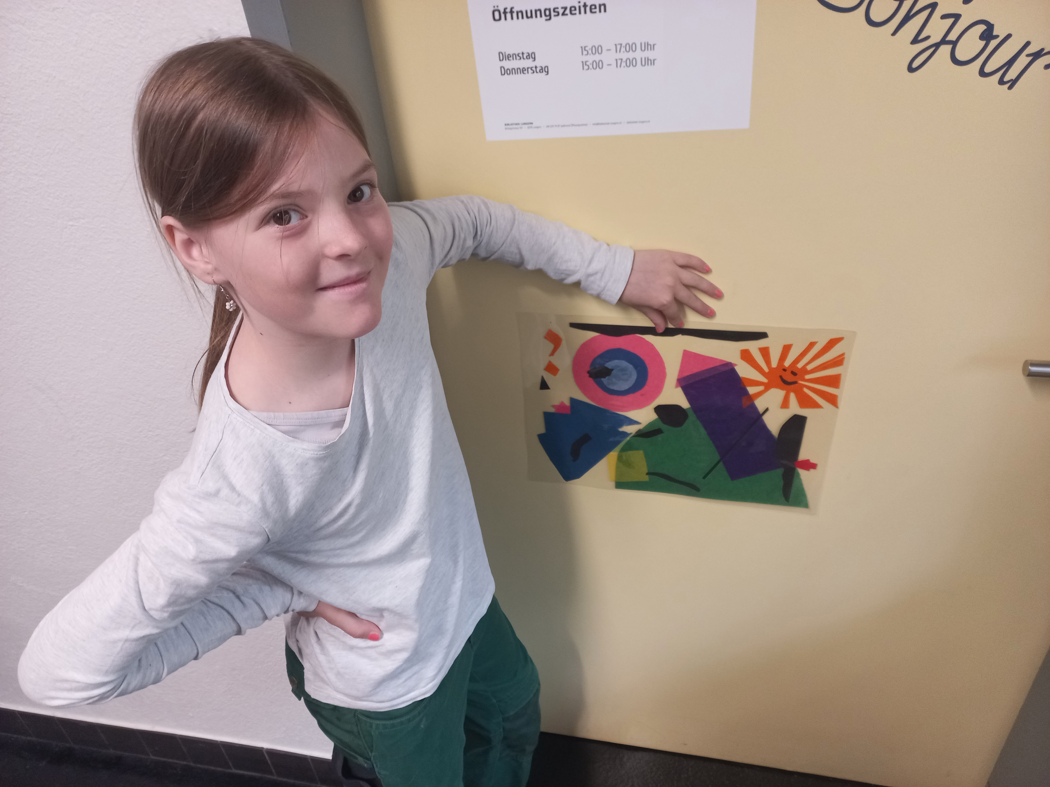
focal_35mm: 25
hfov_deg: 69.4
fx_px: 758
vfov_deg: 54.9
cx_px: 525
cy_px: 394
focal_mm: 4.6
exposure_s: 1/33
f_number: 1.8
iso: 250
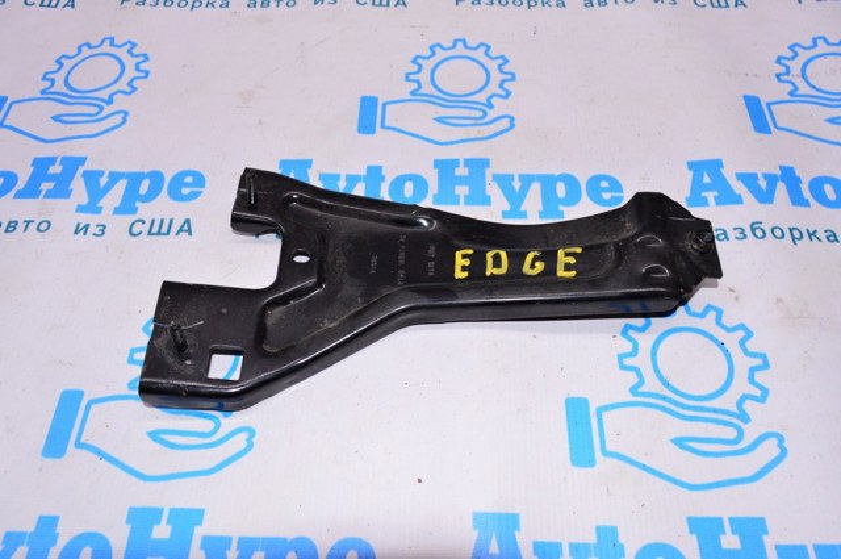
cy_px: 280
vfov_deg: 47.8
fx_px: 630
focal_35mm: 27
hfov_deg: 67.4
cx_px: 420
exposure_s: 1/200
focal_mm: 18
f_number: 8
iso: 1600
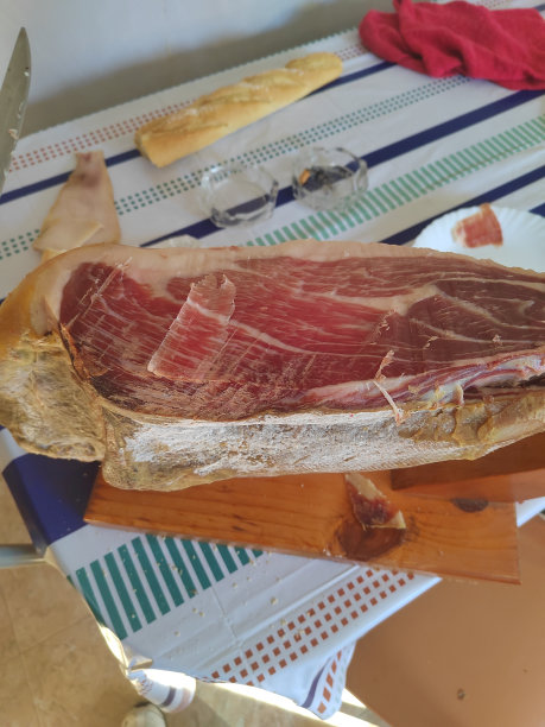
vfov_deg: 73.9
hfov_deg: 58.9
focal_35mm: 23
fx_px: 483
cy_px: 364
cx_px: 272
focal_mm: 5.52
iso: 2450
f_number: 1.9
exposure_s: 1/100
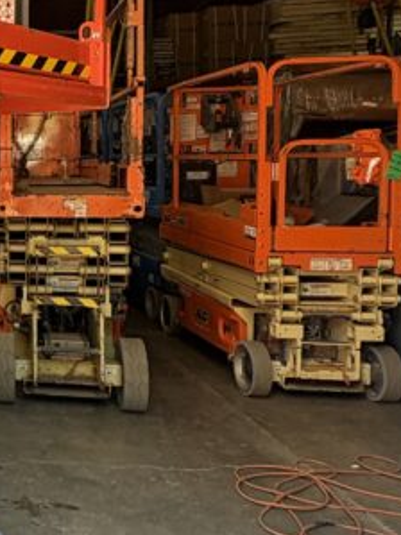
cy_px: 197
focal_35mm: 48
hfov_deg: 23.8
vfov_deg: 39.4
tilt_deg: -1.7
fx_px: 742
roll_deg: +0.9
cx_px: -204
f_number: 2.2
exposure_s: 1/120
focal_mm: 2.22
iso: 200
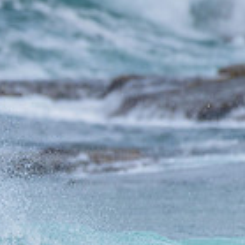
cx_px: -205
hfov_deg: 0.8
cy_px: 231
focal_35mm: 2174
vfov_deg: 0.8
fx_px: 17408
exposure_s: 1/2000
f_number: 5.6
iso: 450
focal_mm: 500
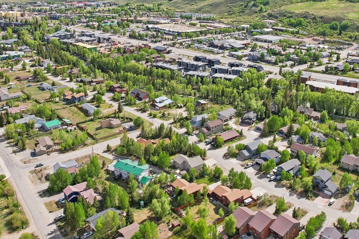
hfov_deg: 55.8
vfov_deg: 38.2
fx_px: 339
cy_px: 69
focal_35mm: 34
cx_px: 190
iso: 150
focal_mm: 8.4
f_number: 2.8
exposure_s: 1/2500
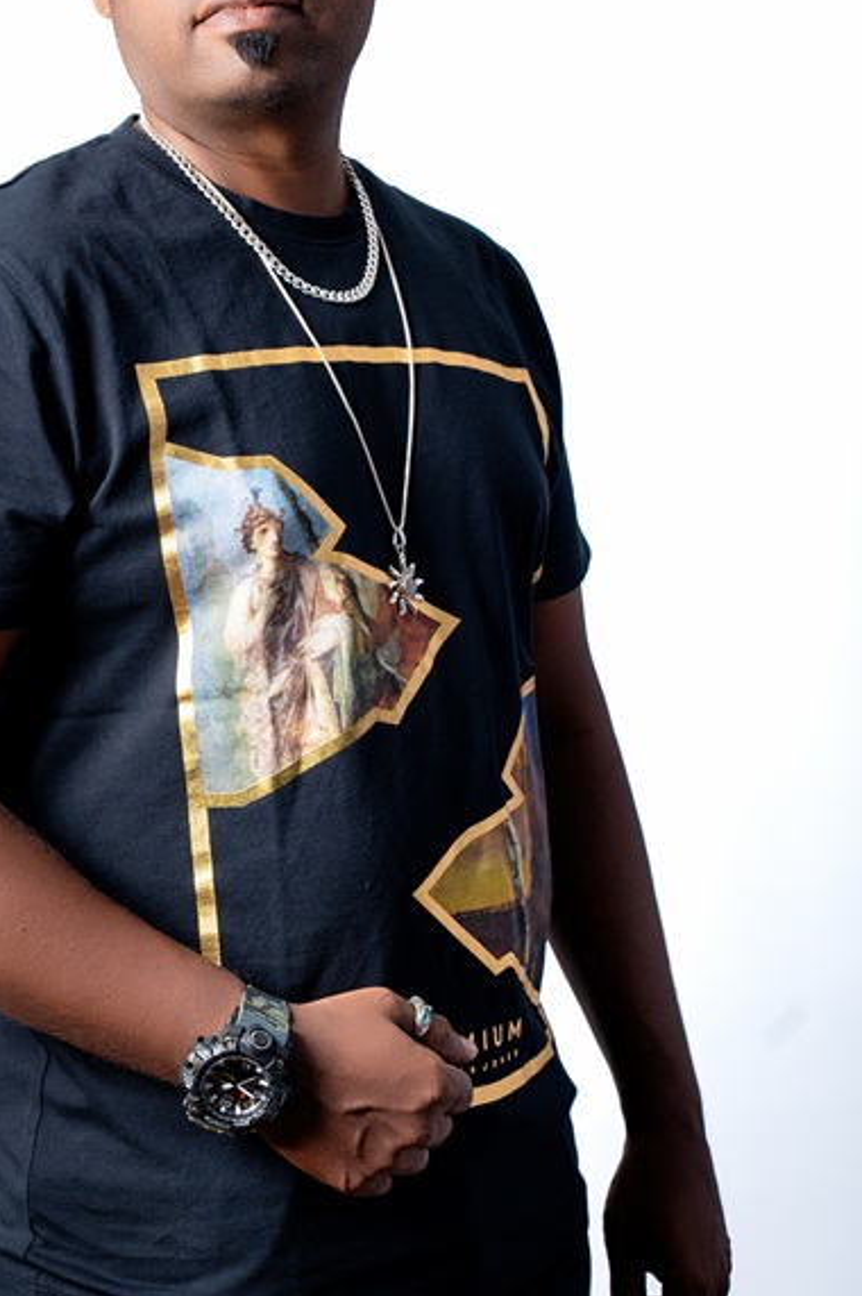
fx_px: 2949
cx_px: 274
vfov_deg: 24.8
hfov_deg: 16.6
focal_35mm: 82
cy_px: 574
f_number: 6.3
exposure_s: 1/160
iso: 50
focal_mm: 52
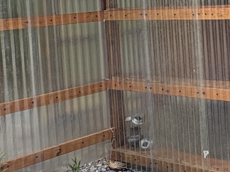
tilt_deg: -2.3
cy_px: 0
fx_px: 478
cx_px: 313
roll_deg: +2.7
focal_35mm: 72
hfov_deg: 23.4
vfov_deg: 19.8
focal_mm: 2.22
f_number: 2.2
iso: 64
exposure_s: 1/102
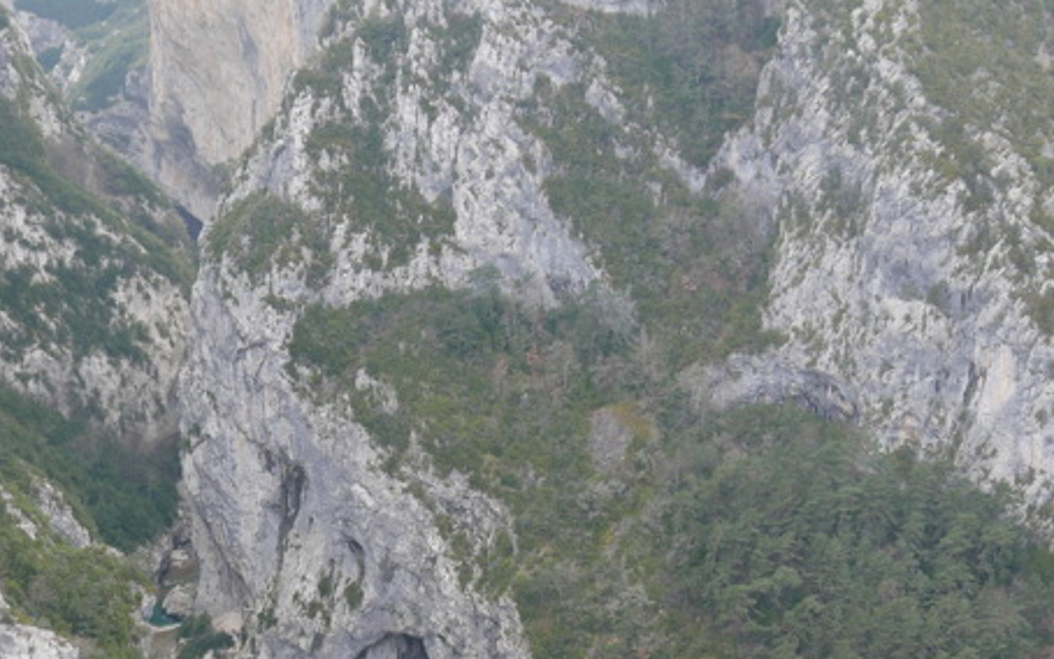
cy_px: 738
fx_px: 2528
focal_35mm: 88
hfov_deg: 23.5
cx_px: 447
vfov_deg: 14.5
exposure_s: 1/125
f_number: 4.5
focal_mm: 22
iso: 200
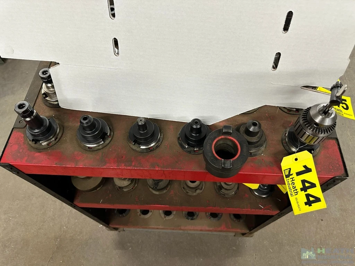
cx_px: 178
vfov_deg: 56.8
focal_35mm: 24
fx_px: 246
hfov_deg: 71.6
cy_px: 133
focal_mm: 6.86
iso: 250
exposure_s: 1/60
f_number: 1.78
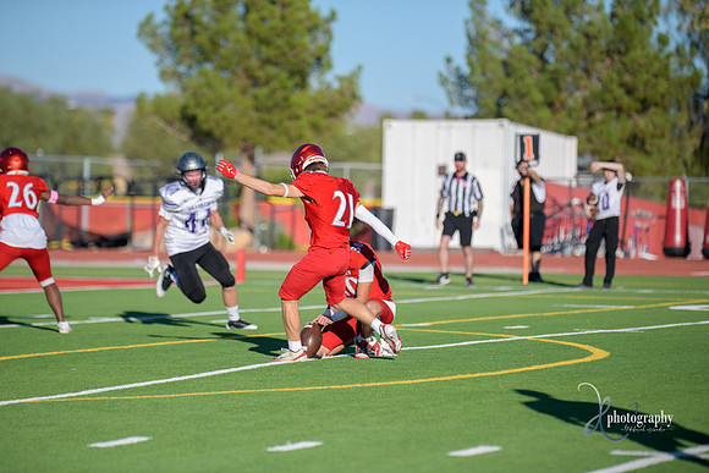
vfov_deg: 6.2
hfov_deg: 9.4
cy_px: 236
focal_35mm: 220
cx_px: 354
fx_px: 4334
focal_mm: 220
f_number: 2.8
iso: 400
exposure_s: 1/6400
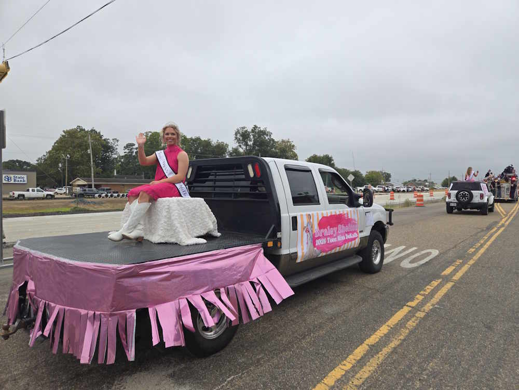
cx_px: 260
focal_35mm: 23
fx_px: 345
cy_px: 195
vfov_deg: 58.9
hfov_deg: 73.9
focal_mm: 5.4
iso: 25
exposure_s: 1/861
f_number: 1.8
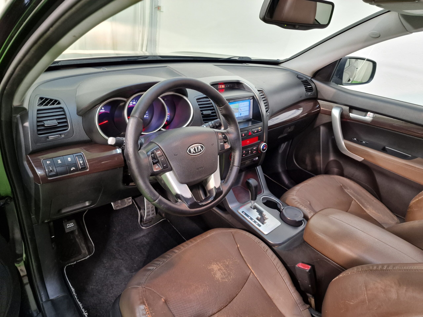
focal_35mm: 23
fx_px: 281
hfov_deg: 73.9
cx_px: 212
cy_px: 158
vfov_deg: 58.9
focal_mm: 6.4
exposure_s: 1/33
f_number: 1.8
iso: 320
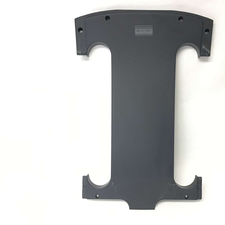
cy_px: 112
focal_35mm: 37
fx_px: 272
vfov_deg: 44.9
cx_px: 138
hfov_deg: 44.6
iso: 80
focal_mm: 3.3
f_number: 2.4
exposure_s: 1/33
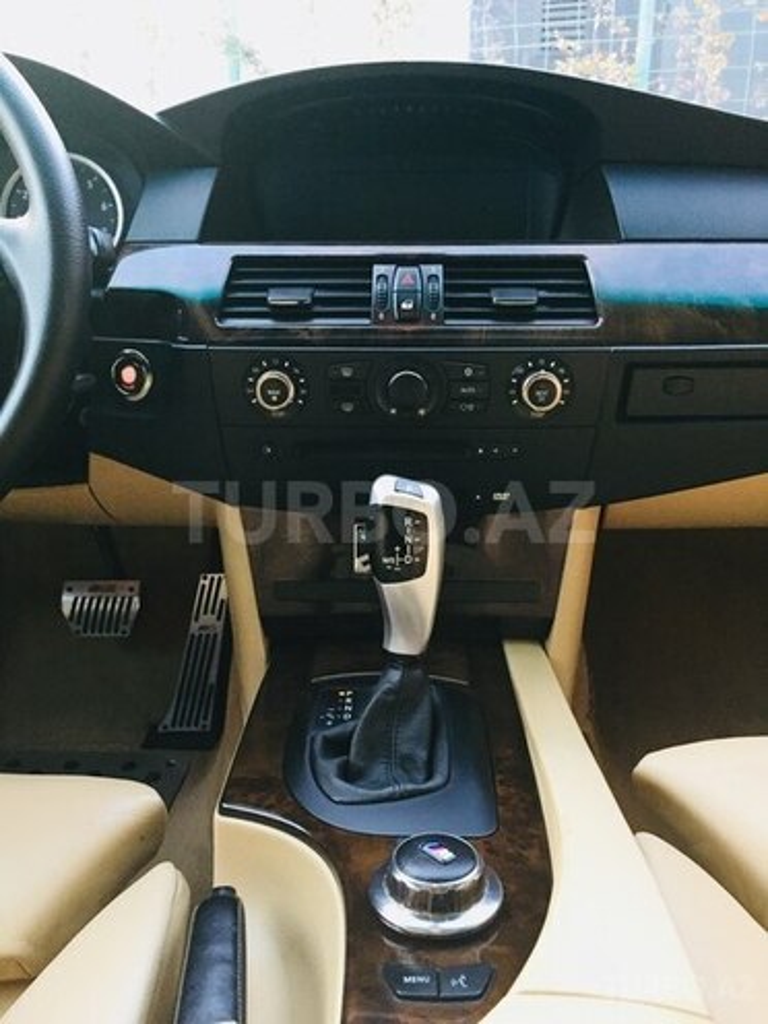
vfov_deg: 61.7
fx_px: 858
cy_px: 512
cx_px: 384
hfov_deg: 48.2
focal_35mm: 29
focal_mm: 4.15
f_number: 2.2
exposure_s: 1/33
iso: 250
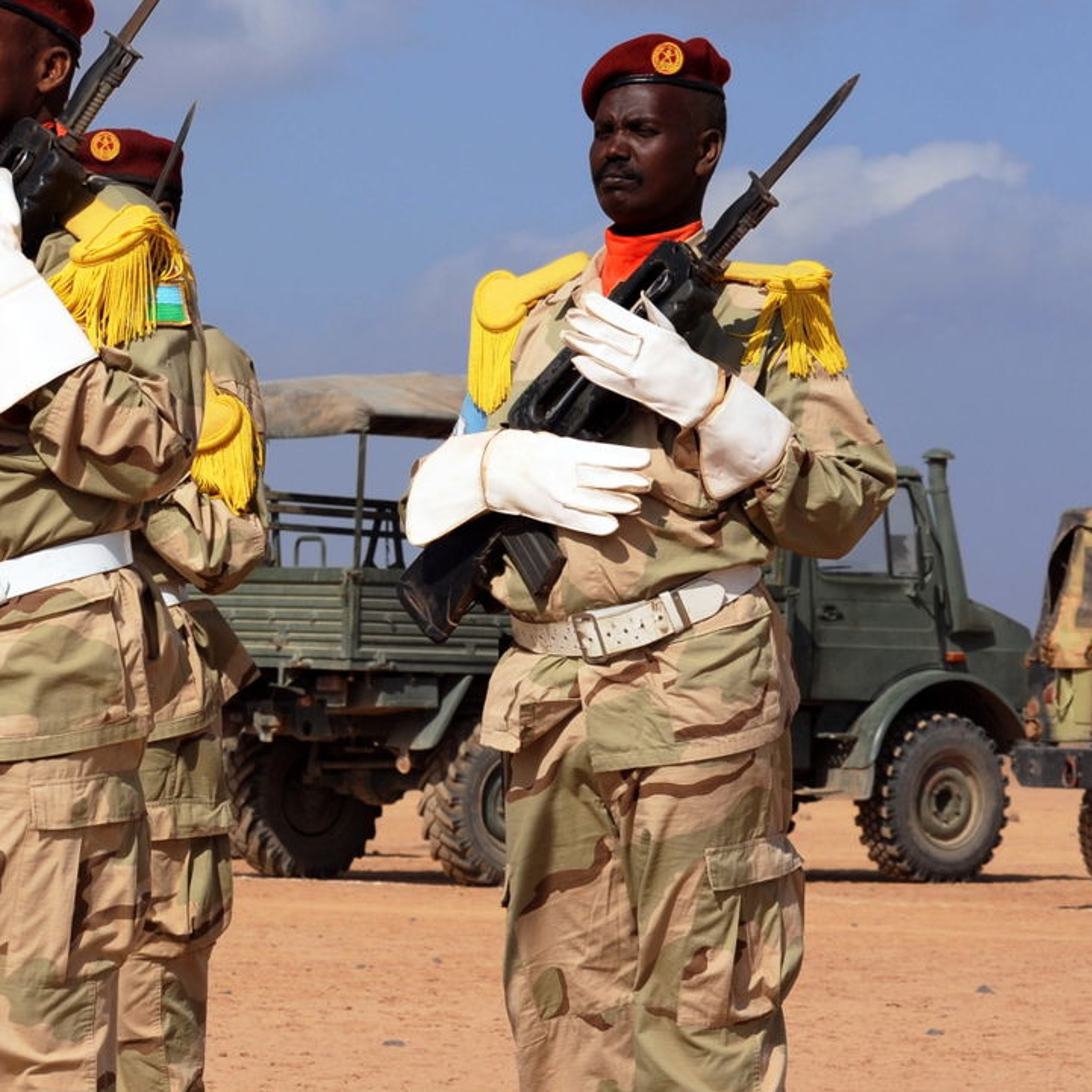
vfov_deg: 9.7
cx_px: -254
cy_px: 559
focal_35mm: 181
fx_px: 6460
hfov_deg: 9.5
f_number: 11
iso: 200
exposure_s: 1/500
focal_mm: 80
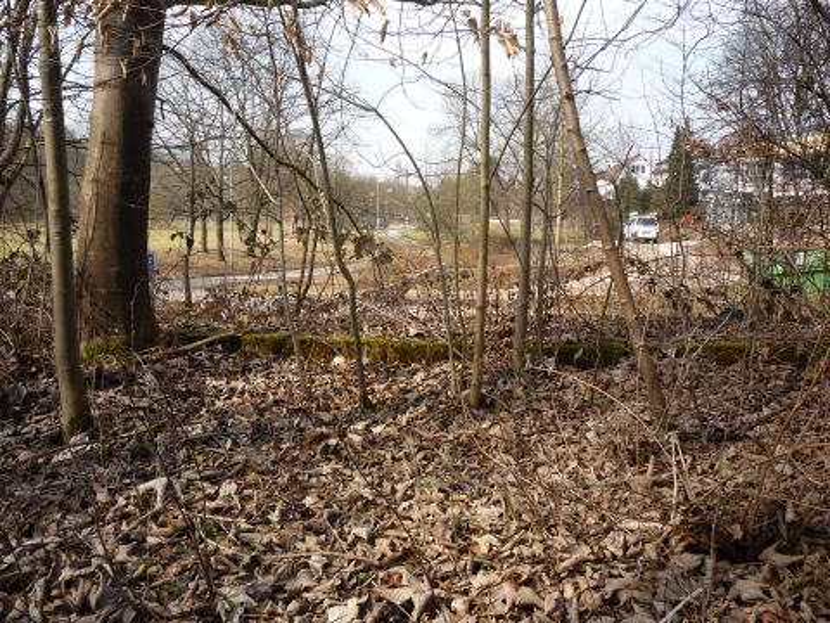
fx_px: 767
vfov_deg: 44.2
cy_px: 312
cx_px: 415
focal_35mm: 32
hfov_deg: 56.8
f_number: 4
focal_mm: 5.2
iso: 100
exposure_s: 1/250
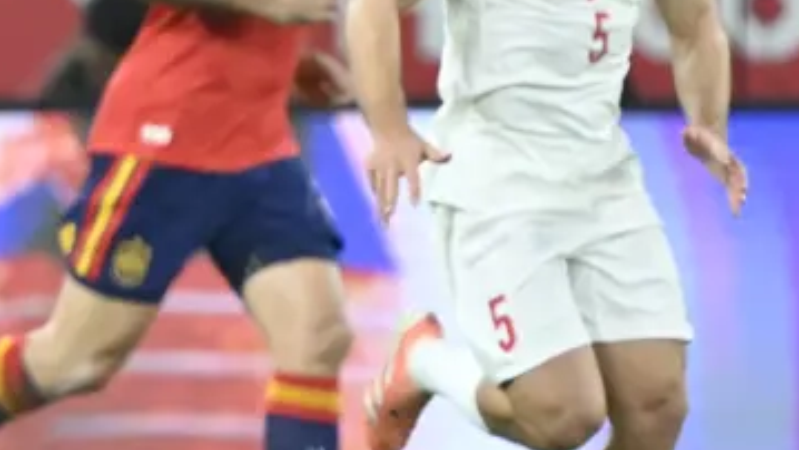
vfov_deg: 1.2
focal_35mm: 1028
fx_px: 21781
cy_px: 190
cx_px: -127
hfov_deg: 2.1
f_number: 2.8
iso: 4000
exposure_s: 1/2000
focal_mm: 400
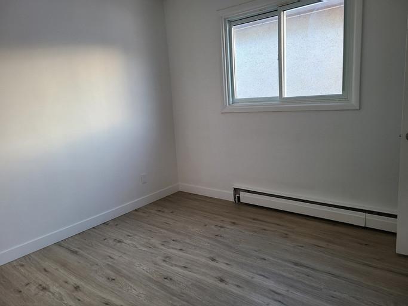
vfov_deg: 53.0
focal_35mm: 26
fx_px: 306
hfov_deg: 67.3
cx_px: 204
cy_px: 153
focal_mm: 5.4
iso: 80
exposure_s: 1/60
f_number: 1.8
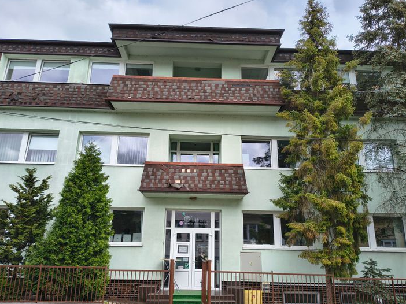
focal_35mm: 26
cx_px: 203
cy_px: 162
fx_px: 305
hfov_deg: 67.3
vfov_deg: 53.0
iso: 102
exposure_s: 1/1814
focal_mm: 5.56
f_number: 1.8
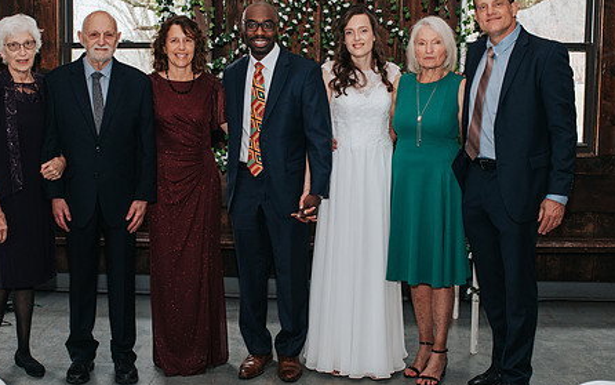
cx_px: 248
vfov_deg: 24.9
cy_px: 167
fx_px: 872
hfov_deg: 38.7
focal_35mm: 52
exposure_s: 1/200
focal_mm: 35
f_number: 4.5
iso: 1000
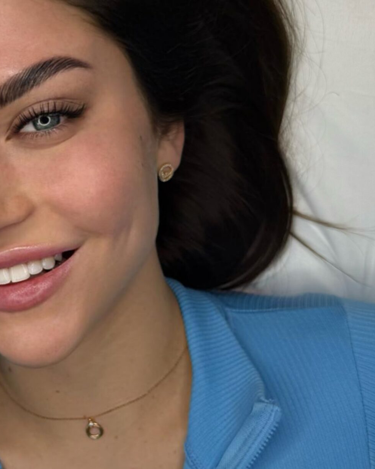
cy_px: 275
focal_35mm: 49
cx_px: 52
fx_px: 680
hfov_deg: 29.8
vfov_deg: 37.9
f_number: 1.78
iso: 80
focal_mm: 6.76
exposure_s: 1/484
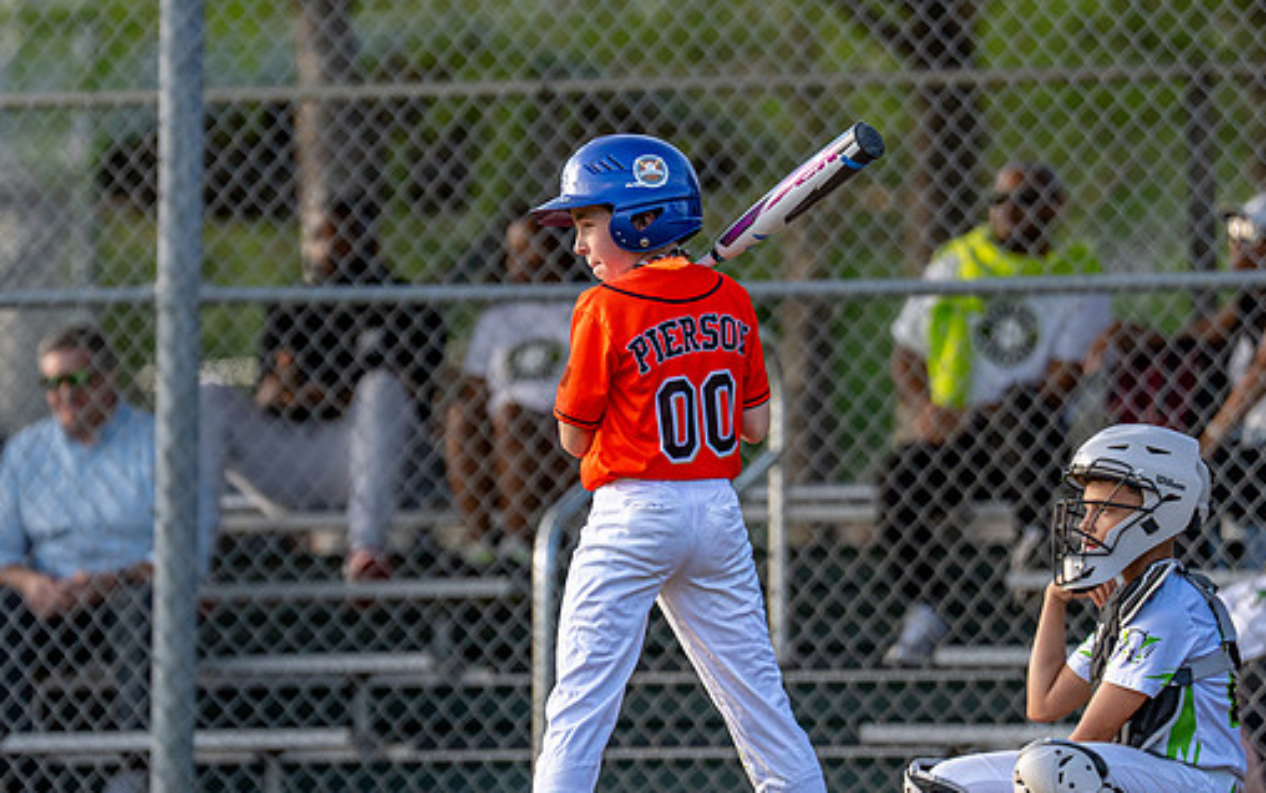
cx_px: 578
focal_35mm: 456
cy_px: 383
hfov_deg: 4.6
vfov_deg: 2.9
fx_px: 15740
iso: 400
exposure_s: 1/2000
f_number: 2.8
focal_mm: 200
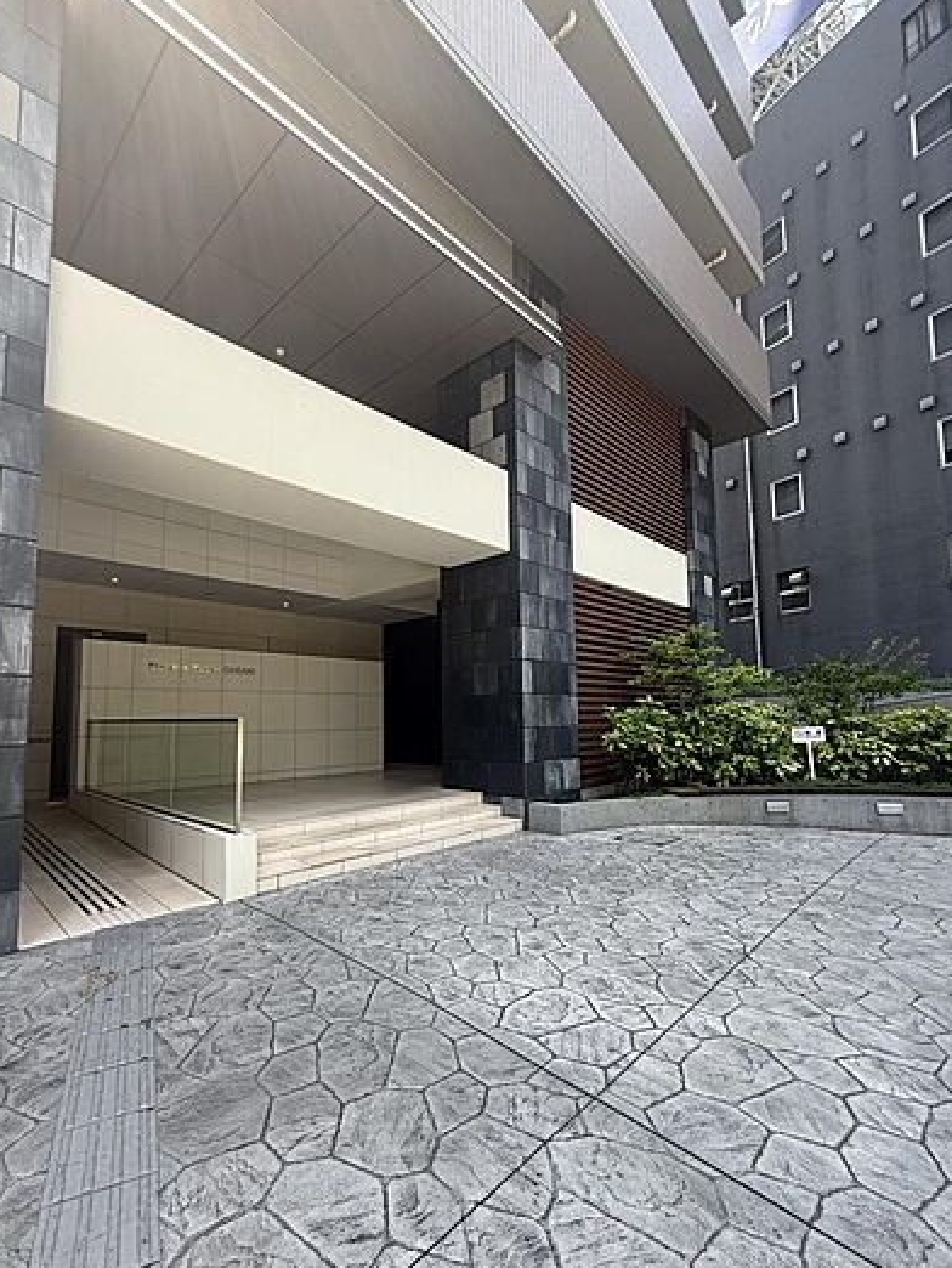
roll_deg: +0.2
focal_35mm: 16
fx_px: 586
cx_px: 432
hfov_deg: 78.0
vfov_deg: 94.4
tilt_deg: +5.7
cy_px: 672
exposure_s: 1/252
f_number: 2.2
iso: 50
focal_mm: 2.22
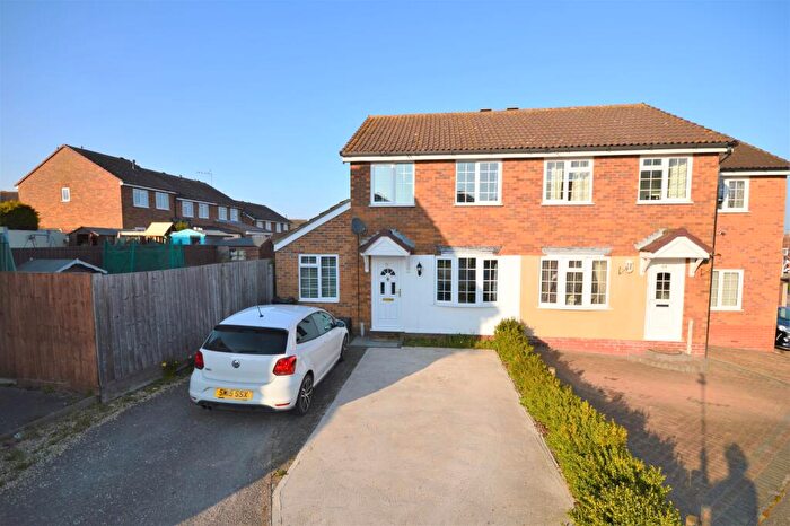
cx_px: 395
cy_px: 263
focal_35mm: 15
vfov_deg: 77.3
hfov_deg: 100.4
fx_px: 329
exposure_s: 1/200
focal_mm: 10
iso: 100
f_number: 9
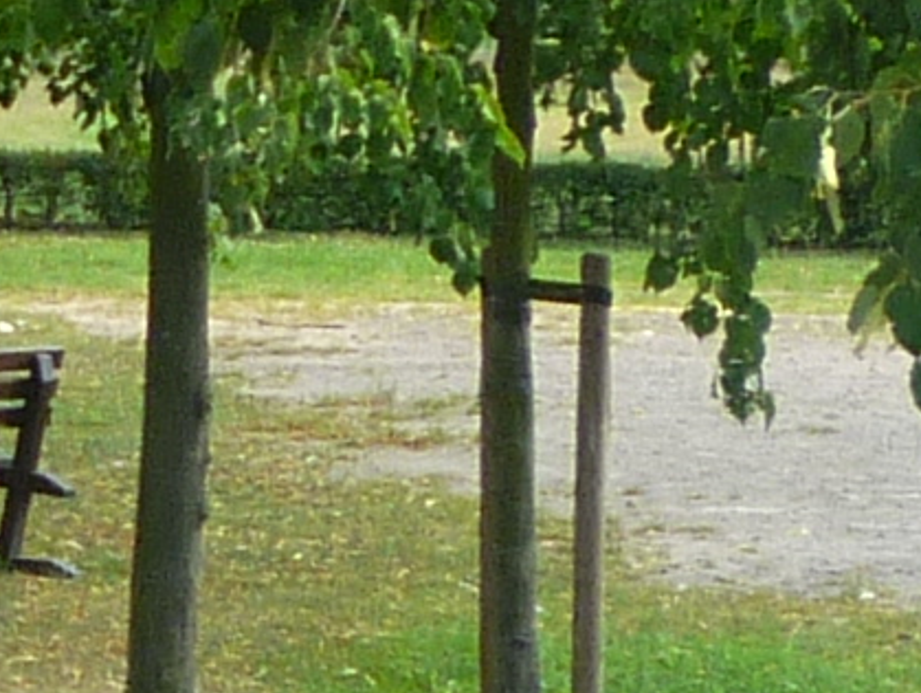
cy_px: 262
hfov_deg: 7.7
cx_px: -842
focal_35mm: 249
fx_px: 6631
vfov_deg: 6.0
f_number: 3.3
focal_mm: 5.2
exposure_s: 1/250
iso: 80
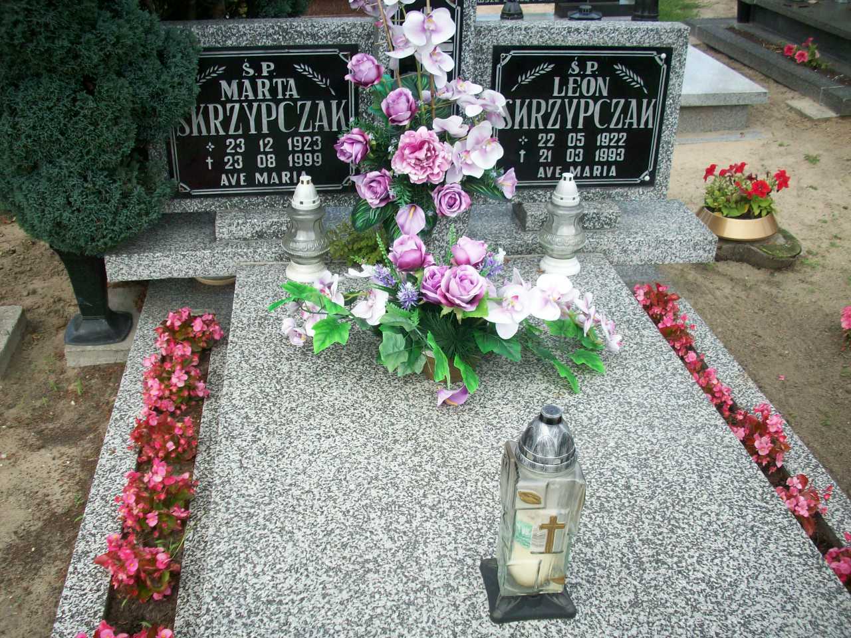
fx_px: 910
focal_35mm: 37
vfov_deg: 38.7
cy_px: 319
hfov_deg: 50.1
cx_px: 426
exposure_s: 1/595
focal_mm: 6.2
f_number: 2.8
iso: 80
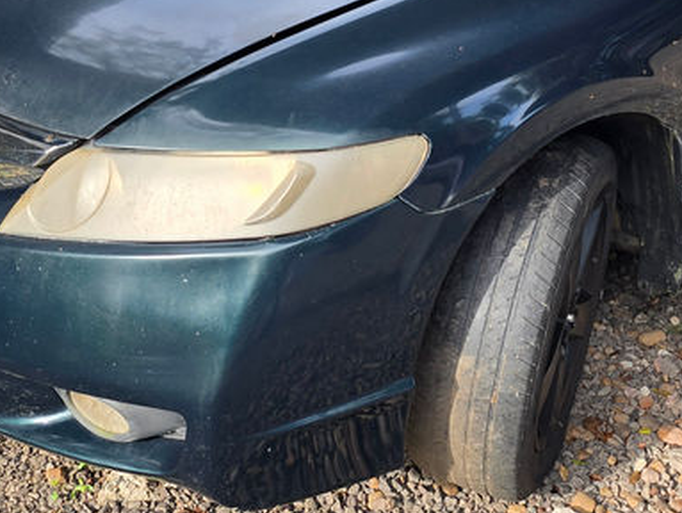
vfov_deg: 22.4
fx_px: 1262
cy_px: 46
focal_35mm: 64
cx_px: 371
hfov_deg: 30.2
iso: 25
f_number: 1.7
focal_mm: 6.3
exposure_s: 1/180
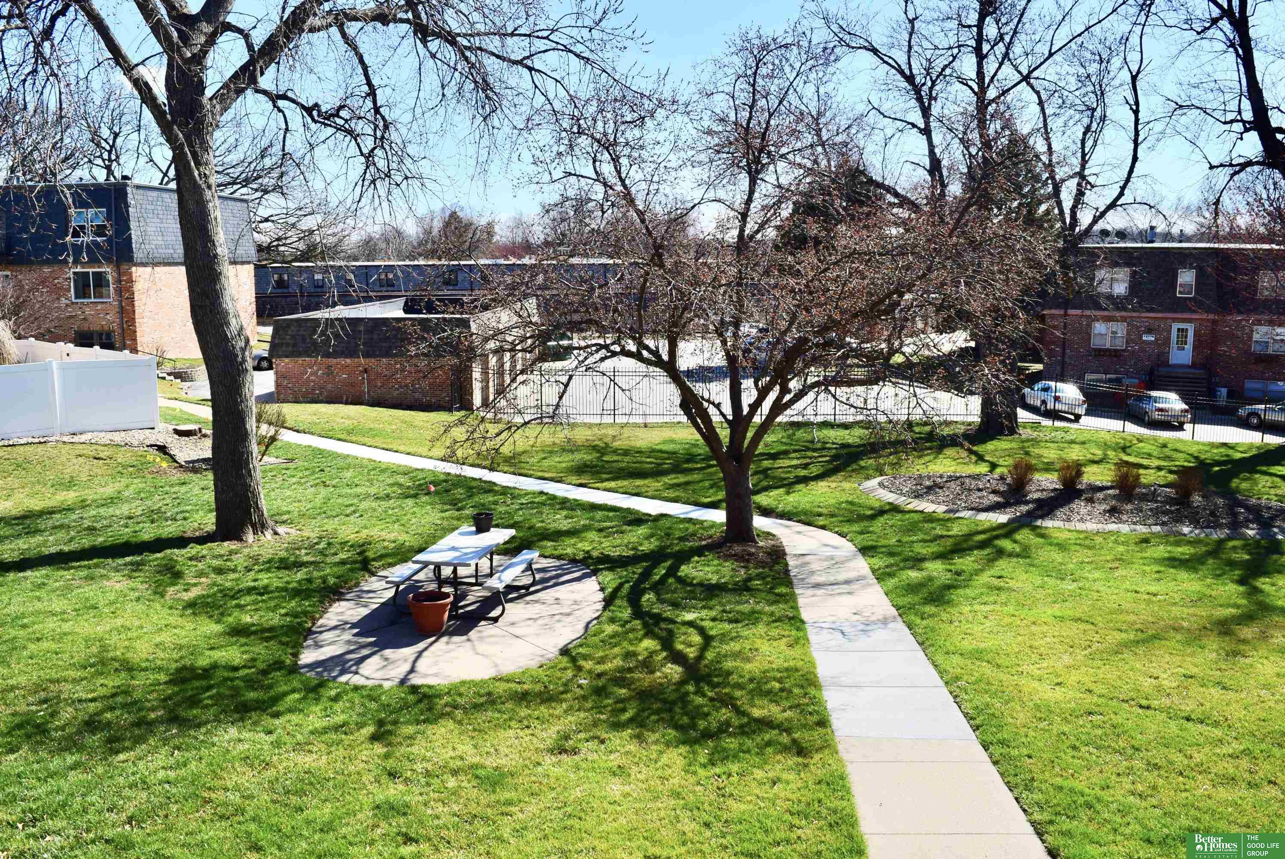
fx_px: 964
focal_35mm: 27
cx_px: 642
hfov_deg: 67.3
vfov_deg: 48.0
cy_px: 430
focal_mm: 18
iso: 200
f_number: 9
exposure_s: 1/320
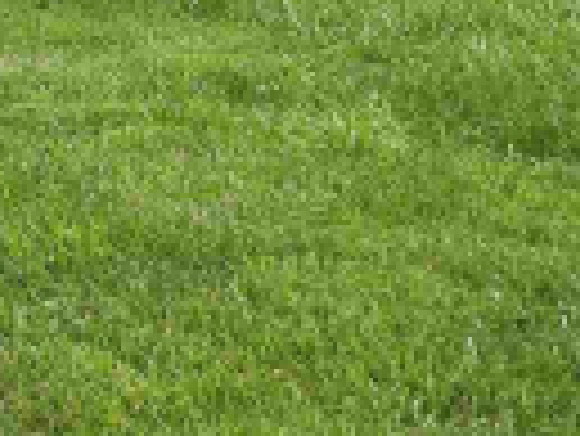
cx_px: -825
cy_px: -634
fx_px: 1996
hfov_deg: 12.7
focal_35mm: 119
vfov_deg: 10.6
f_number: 1.8
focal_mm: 5.54
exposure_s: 1/1265
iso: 25
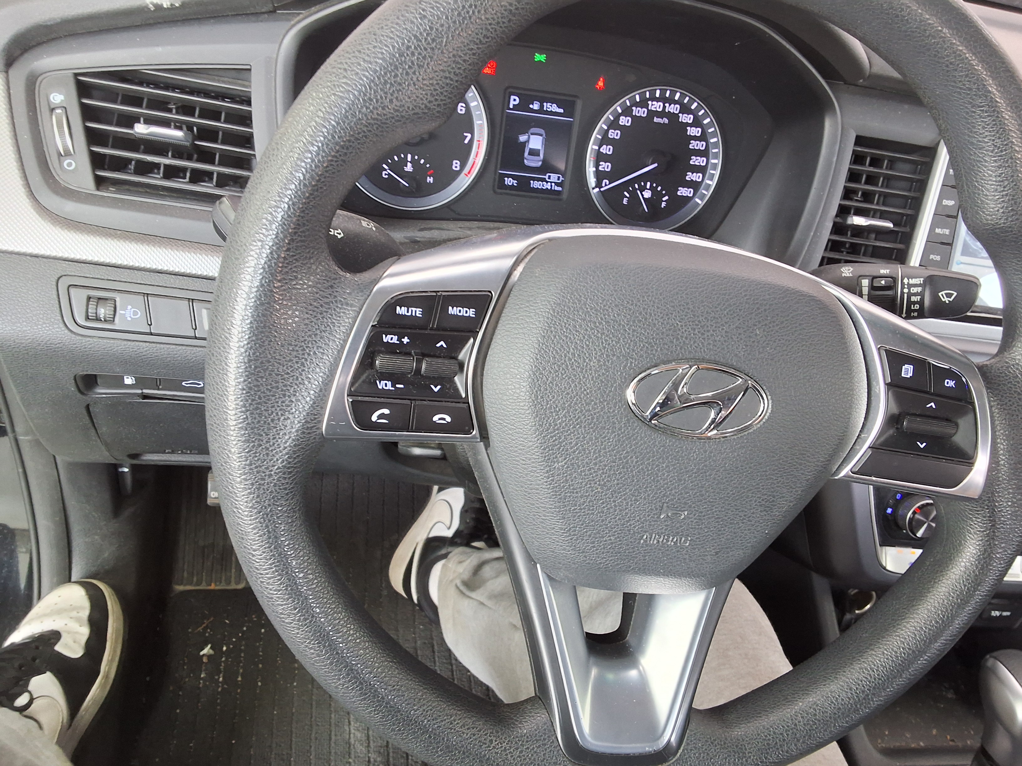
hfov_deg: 63.4
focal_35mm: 28
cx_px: 511
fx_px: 827
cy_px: 383
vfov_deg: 49.7
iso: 125
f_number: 1.9
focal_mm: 2.91
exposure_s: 1/40
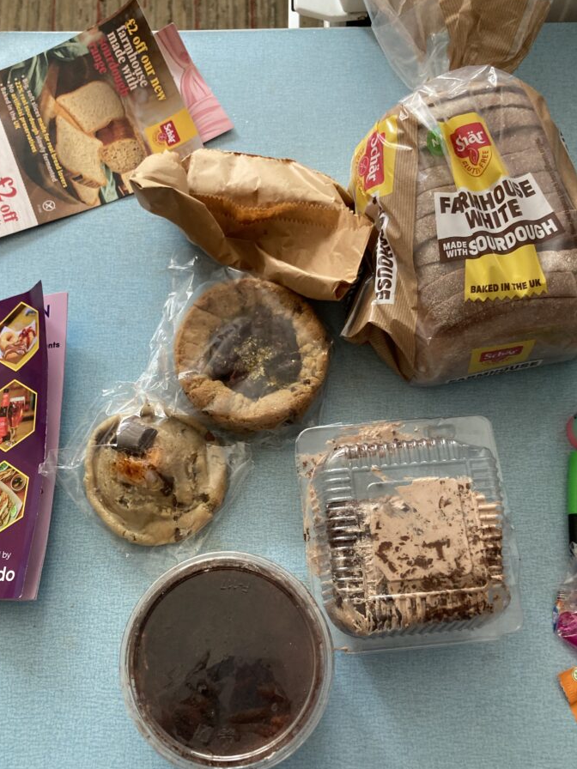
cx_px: 248
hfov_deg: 44.1
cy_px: 416
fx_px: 711
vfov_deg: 56.7
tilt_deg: -71.5
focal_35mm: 32
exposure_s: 1/60
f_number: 1.8
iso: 160
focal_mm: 3.99
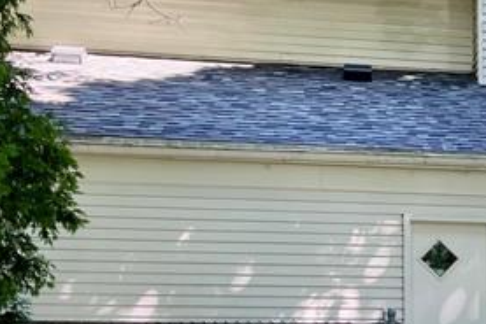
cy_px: 360
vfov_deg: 13.4
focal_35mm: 100
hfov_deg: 18.7
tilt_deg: -2.1
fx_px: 1351
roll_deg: +0.6
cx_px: 667
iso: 40
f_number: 1.6
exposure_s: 1/142
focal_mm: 5.1
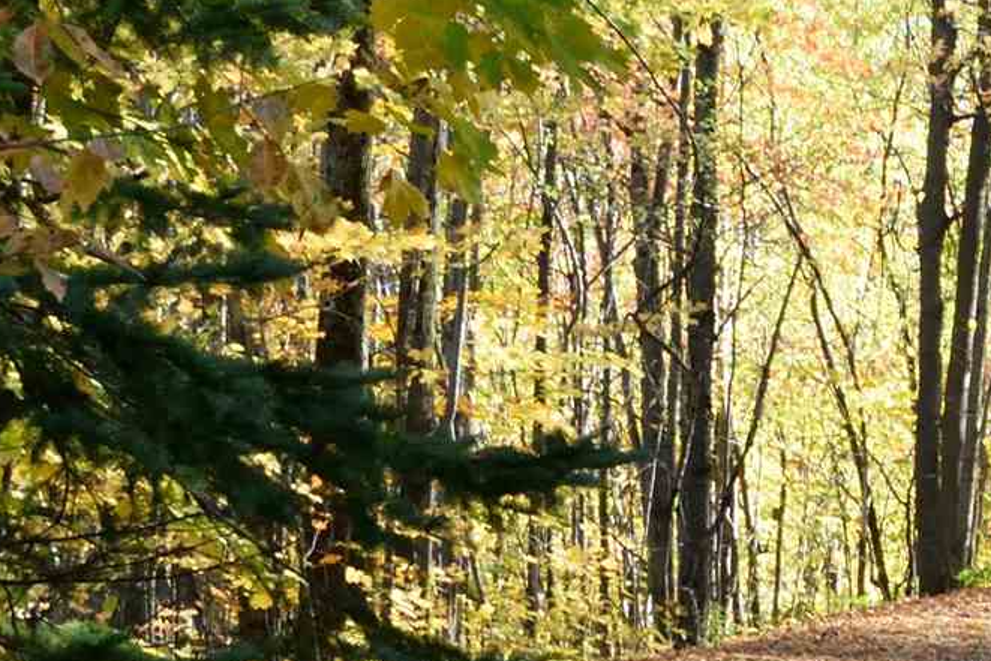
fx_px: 6140
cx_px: 1607
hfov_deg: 8.9
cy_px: 683
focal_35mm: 223
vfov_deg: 6.1
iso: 400
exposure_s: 1/100
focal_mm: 32
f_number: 9
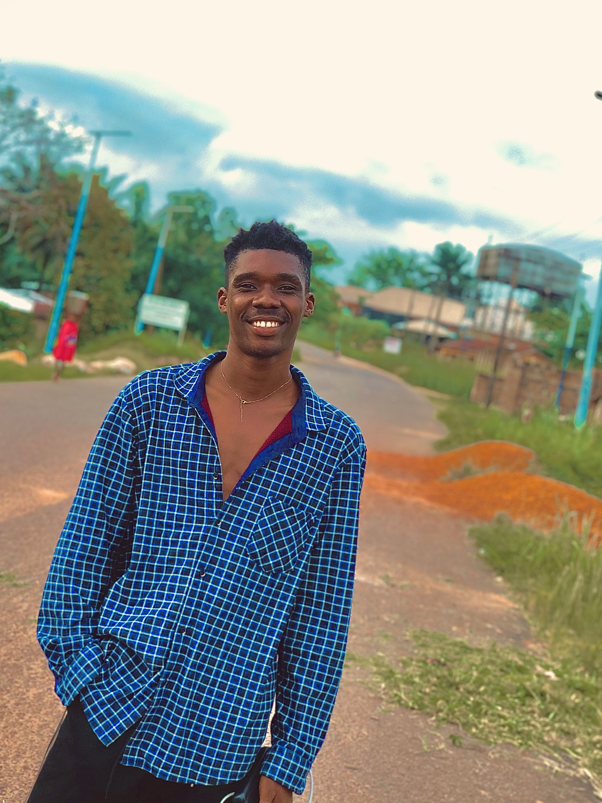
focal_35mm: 69
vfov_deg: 28.0
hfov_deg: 21.3
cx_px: 318
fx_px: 1600
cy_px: 288
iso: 20
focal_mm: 6
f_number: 2.4
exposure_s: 1/120
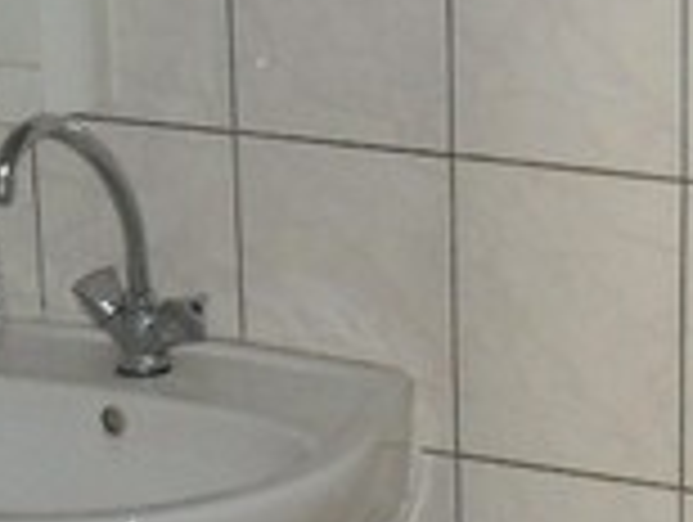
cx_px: 904
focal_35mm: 145
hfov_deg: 13.1
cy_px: 504
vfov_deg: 10.2
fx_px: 2907
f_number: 3.2
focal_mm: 6.3
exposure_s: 1/45
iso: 200
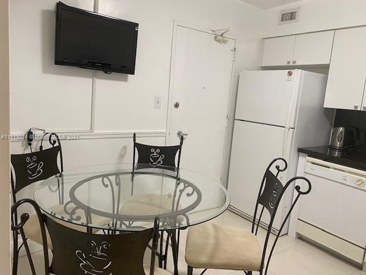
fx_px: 275
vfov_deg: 53.1
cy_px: 138
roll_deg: -5.5
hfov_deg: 67.3
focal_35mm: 26
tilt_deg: -7.9
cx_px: 183
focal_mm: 4.25
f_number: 1.8
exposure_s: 1/60
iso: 125
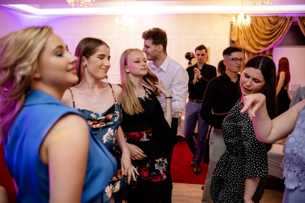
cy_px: 102
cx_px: 152
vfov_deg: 37.9
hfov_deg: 54.4
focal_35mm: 35
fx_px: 297
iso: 1000
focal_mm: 23
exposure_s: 1/200
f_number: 1.4
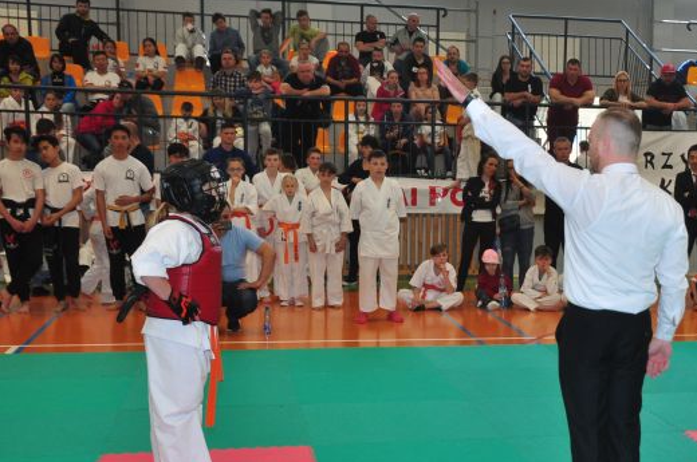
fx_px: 1160
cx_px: 535
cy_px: 309
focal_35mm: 60
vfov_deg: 22.5
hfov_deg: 32.7
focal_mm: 26
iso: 500
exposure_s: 1/160
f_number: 6.3
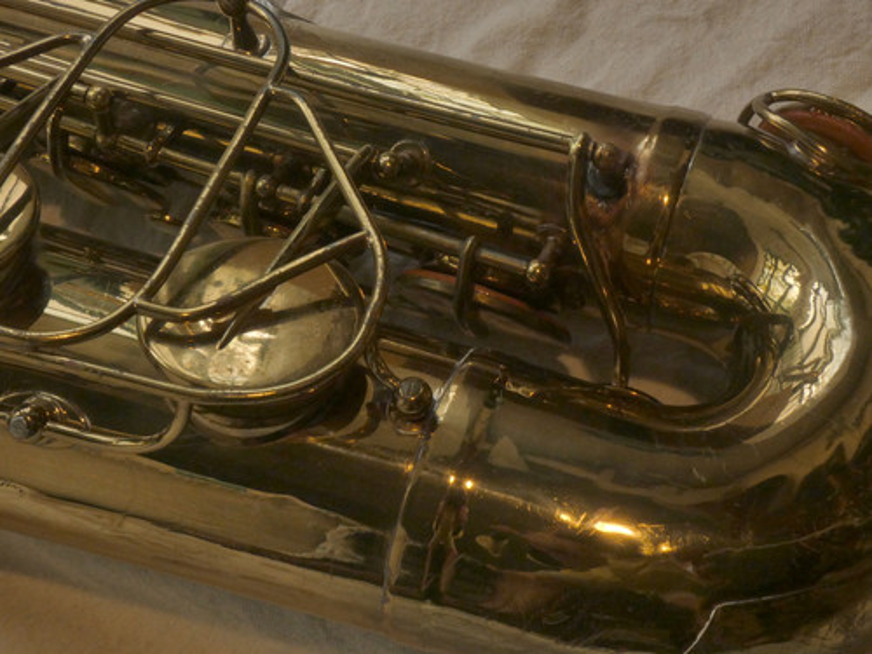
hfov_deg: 31.7
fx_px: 1537
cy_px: 327
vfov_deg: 24.0
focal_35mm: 61
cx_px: 436
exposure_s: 1/40
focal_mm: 10.8
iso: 200
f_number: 8
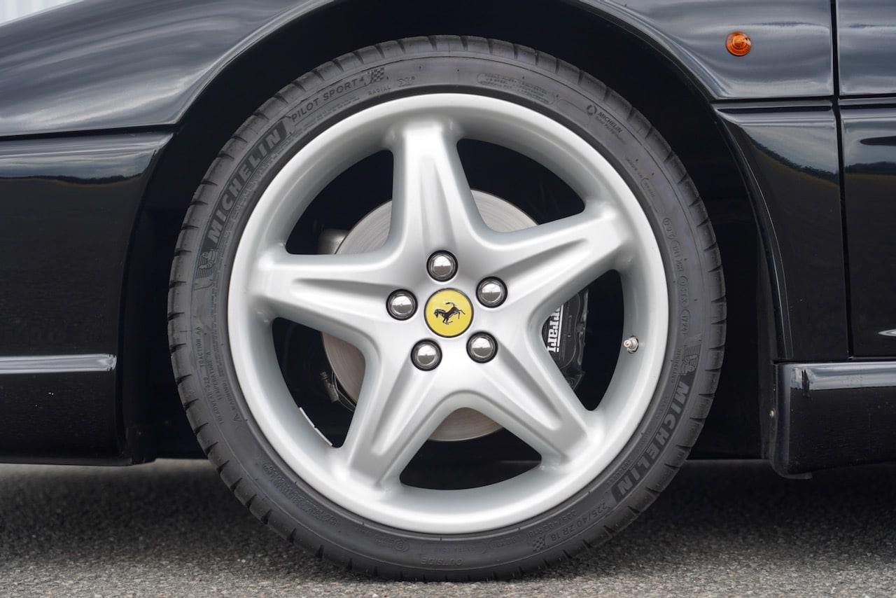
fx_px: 1867
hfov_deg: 27.0
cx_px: 448
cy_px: 299
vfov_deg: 18.2
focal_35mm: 75
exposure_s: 1/160
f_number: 4
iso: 100
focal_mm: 75
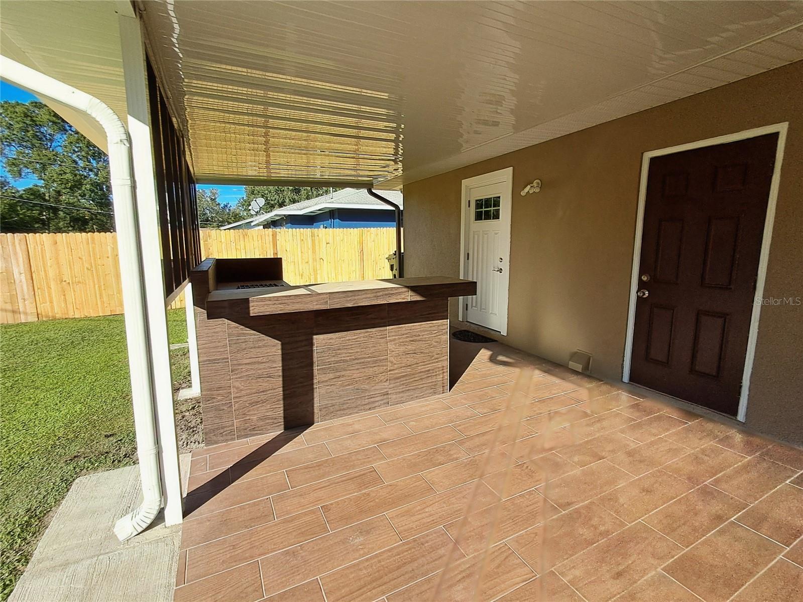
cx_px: 402
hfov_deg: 94.5
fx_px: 371
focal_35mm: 16
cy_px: 301
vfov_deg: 78.1
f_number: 2.2
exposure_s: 1/1000
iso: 40
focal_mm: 1.64
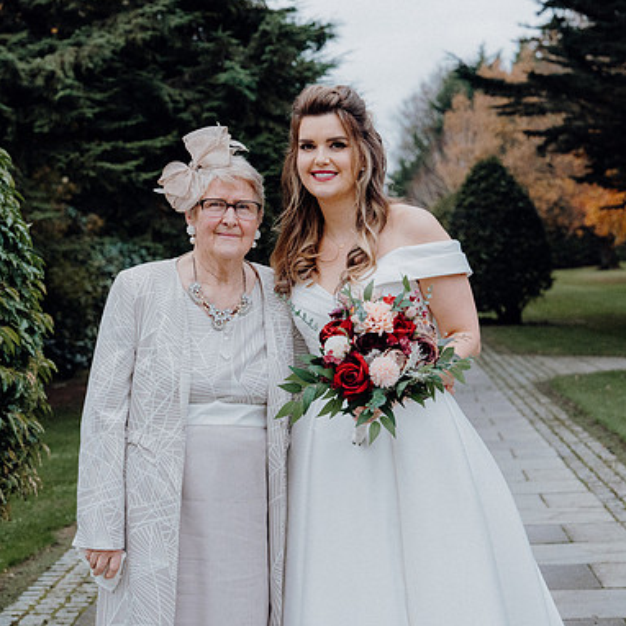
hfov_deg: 19.5
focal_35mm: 89
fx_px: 1821
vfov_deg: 19.5
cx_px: 277
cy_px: 314
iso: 5000
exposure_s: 1/200
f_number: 5
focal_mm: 69
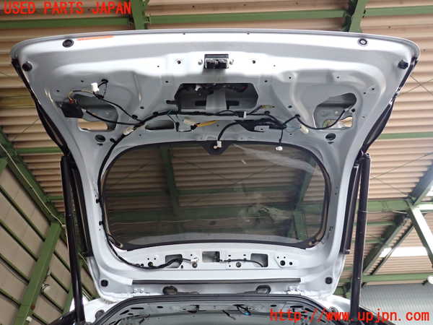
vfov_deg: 54.9
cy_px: 162
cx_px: 216
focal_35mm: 25
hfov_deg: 69.4
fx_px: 313
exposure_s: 1/30
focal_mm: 4.5
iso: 640
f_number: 2
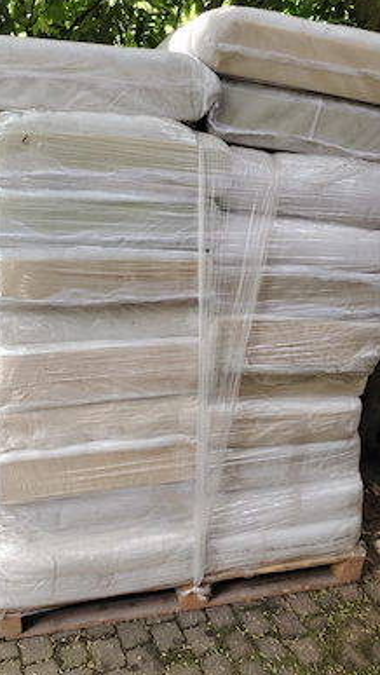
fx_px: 483
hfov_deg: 42.6
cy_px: 340
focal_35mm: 27
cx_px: 143
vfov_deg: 69.8
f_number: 1.75
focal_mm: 5.25
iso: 534
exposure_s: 1/100
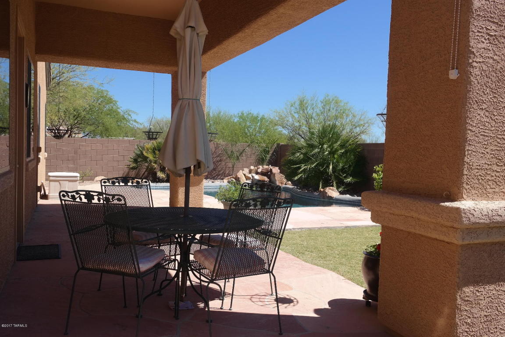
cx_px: 252
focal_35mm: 30
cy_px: 168
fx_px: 421
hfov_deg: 61.9
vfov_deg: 43.6
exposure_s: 1/320
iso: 100
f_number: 6.3
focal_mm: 20
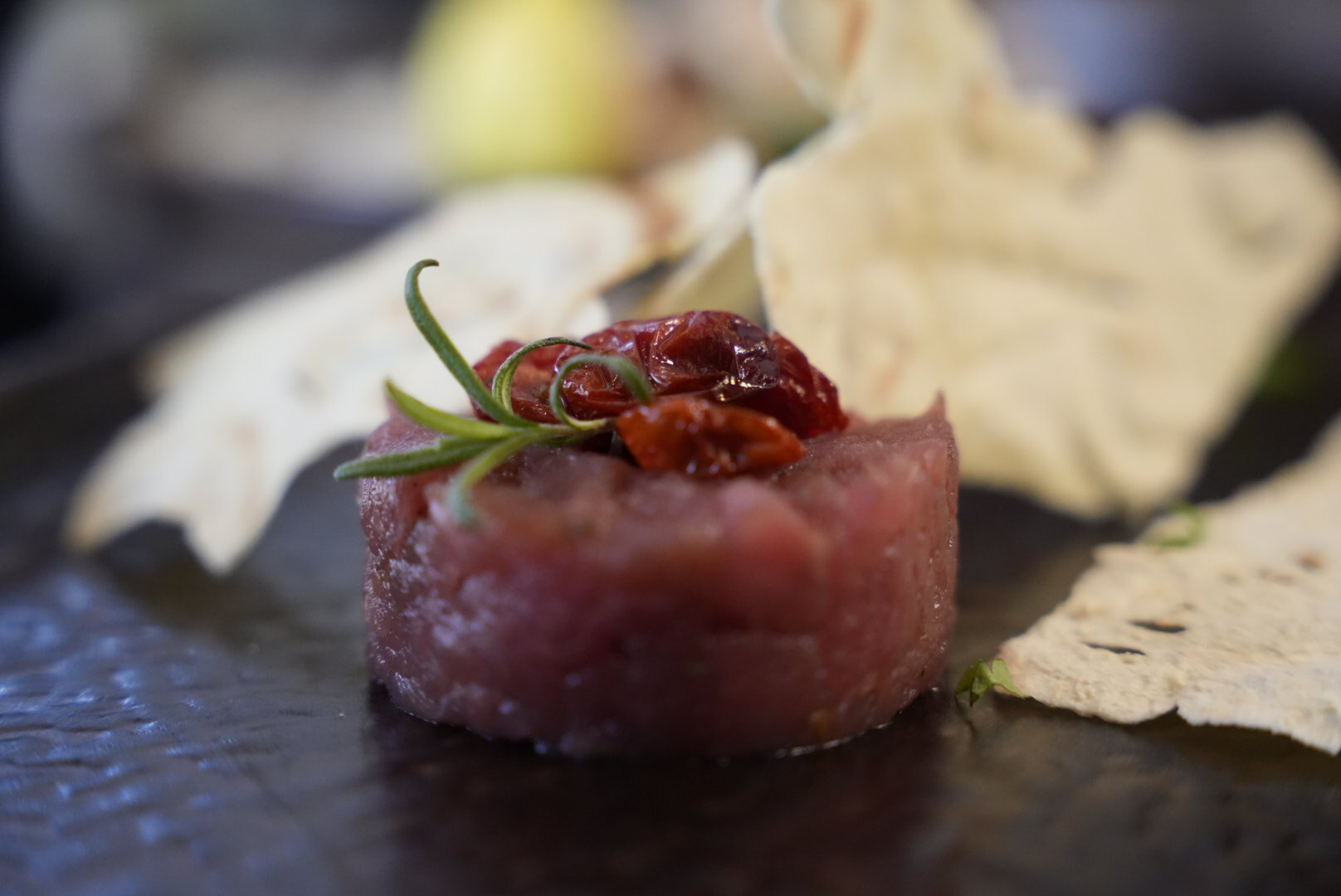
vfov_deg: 19.5
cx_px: 670
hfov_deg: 28.8
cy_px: 448
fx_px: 2609
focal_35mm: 70
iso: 6400
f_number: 2.8
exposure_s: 1/400
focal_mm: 70
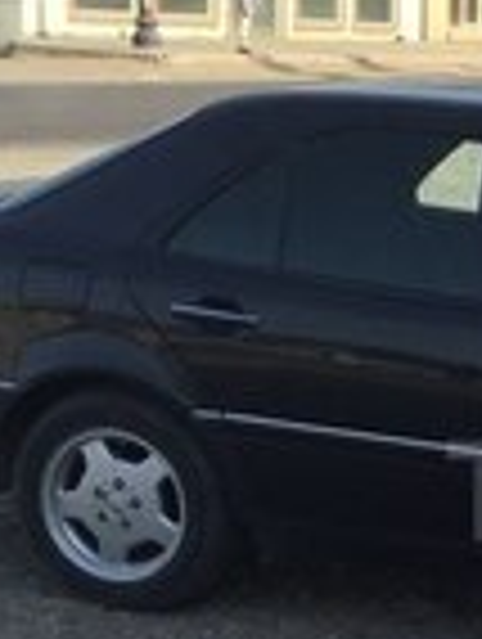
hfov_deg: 13.5
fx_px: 1870
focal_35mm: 101
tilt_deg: -12.2
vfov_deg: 19.3
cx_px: 793
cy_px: 490
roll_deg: -4.8
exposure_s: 1/1236
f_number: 2.2
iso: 32
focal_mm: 4.15
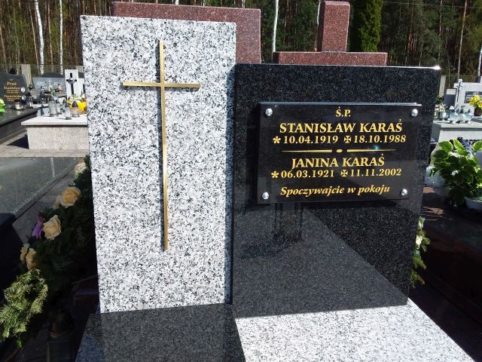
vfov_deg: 49.7
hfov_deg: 63.4
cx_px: 241
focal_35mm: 28
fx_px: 390
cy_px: 181
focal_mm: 2.91
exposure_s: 1/1381
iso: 40
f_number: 1.9
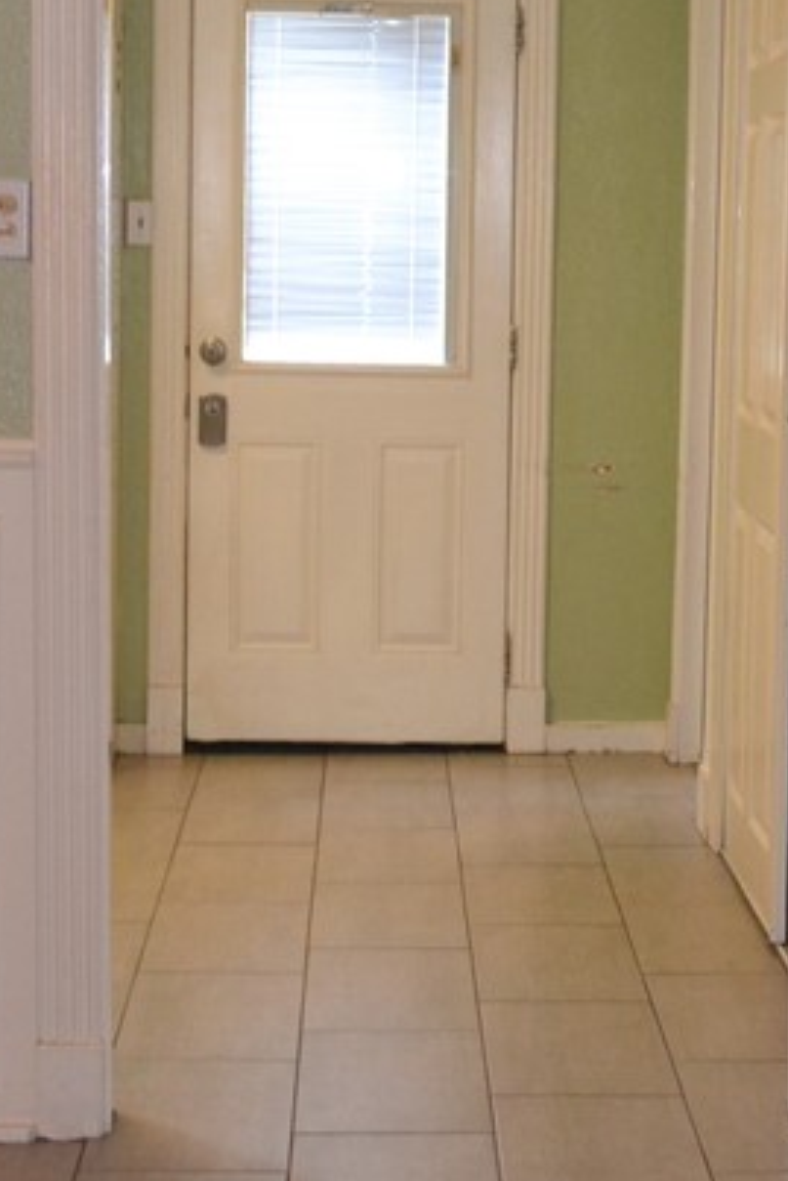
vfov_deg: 21.0
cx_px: 612
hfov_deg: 14.1
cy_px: 469
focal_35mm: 97
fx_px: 3182
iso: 1600
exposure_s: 1/60
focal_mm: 24
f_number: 4
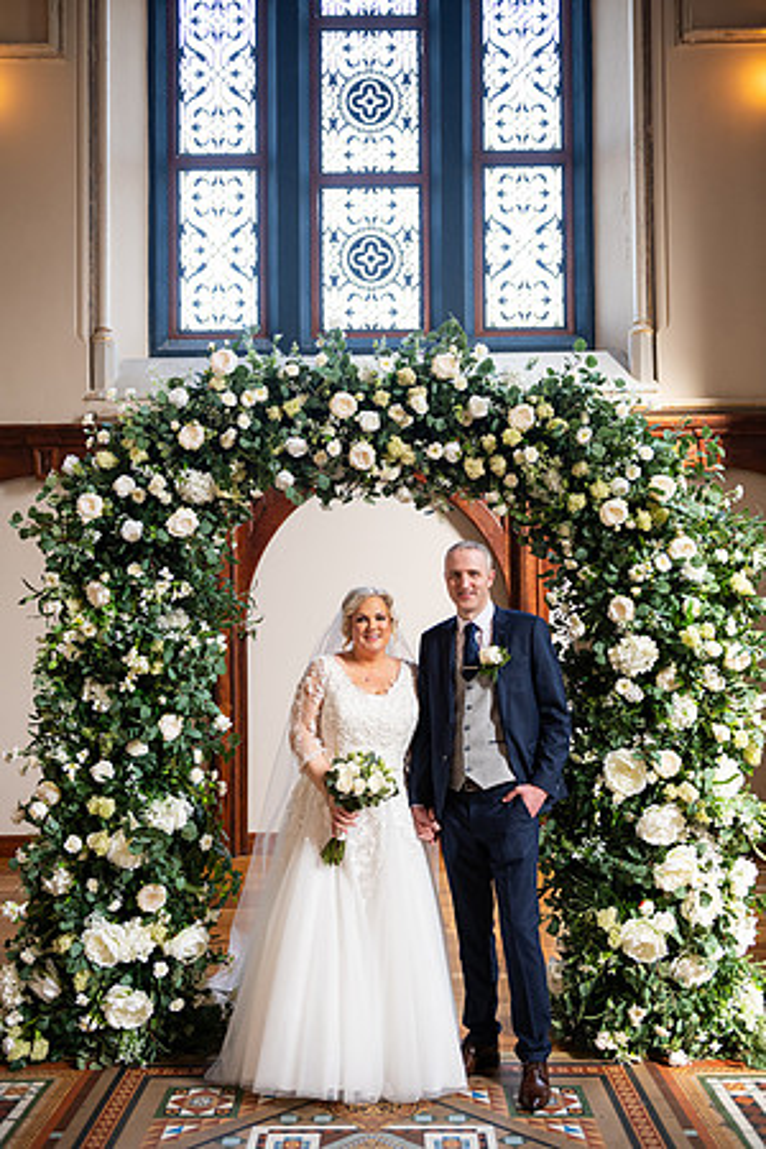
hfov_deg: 35.1
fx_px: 1213
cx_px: 383
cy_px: 574
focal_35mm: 38
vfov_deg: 50.7
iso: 800
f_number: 3.5
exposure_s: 1/160
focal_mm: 38
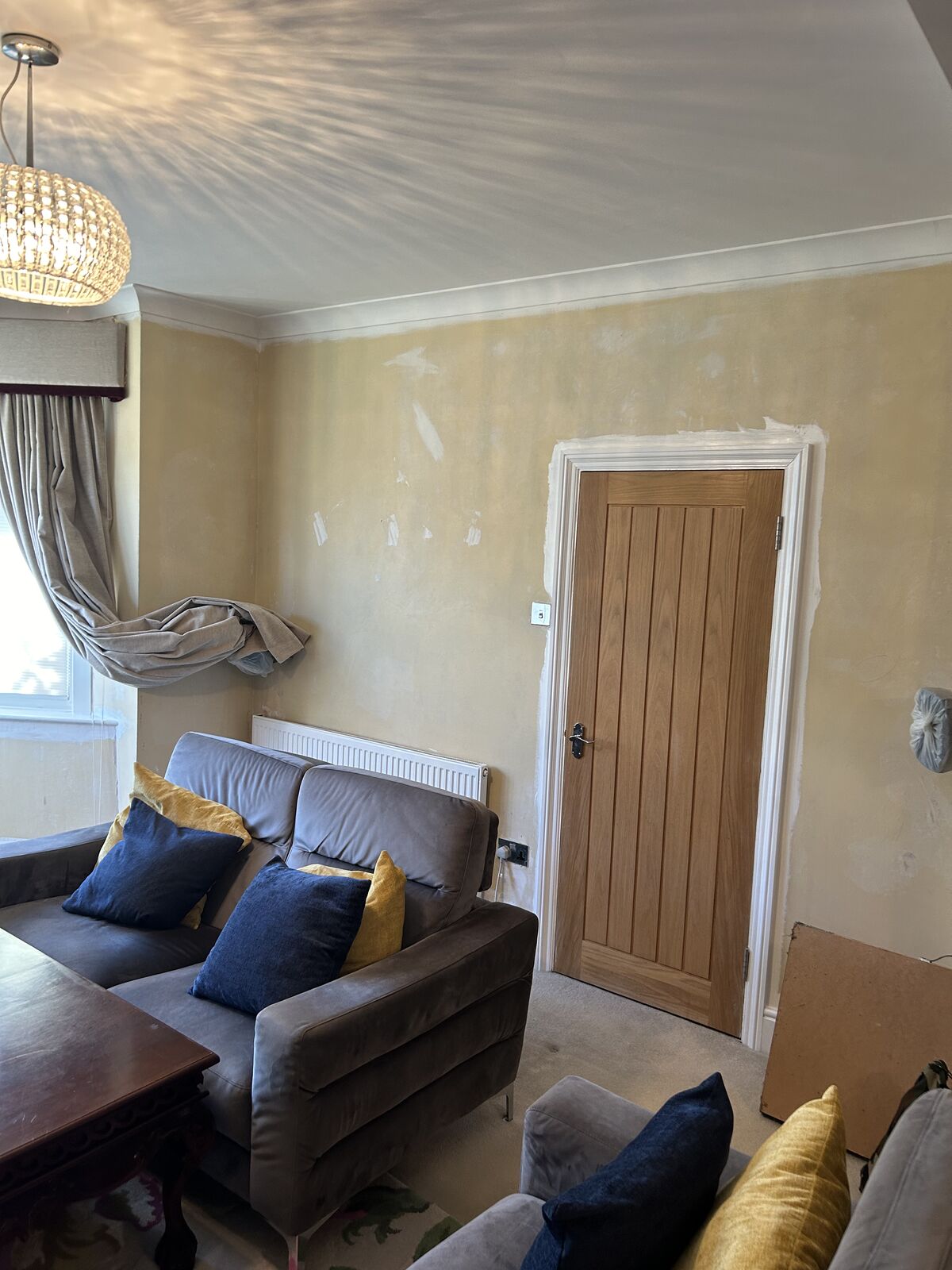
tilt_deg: -6.1
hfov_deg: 53.1
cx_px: 476
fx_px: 953
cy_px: 635
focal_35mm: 26
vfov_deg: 67.3
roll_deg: -3.0
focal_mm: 5.7
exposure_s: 1/100
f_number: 1.5
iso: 125
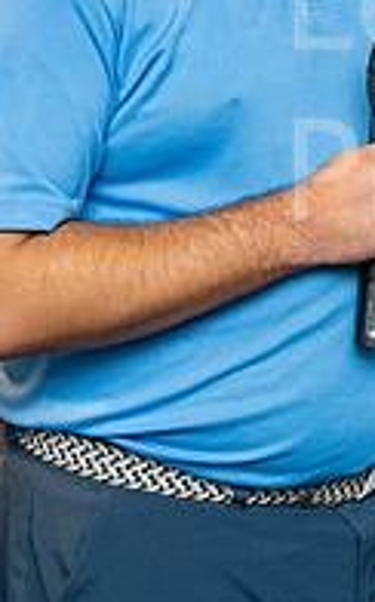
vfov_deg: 12.8
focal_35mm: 161
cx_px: 835
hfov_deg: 7.7
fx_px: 2640
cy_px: -68
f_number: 5.6
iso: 400
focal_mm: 31
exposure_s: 1/50
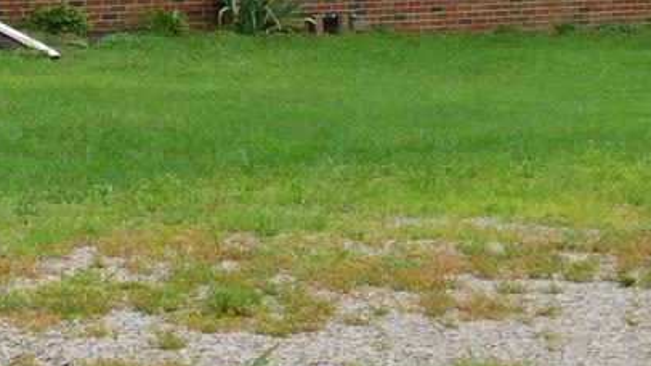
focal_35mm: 195
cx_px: -16
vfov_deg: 6.2
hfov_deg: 10.9
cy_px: -130
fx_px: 3365
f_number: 4.3
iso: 125
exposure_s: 1/200
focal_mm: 12.6
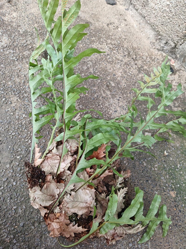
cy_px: 124
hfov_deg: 51.3
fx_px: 193
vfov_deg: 65.3
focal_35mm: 27
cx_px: 93
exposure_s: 1/33.3
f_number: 1.8
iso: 858
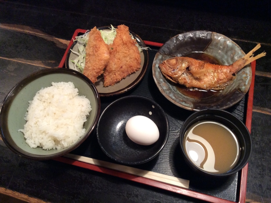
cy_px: 102
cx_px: 136
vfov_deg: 44.1
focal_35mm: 32
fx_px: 250
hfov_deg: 56.9
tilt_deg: -65.4
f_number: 2.4
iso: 200
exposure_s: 1/24
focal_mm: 3.3
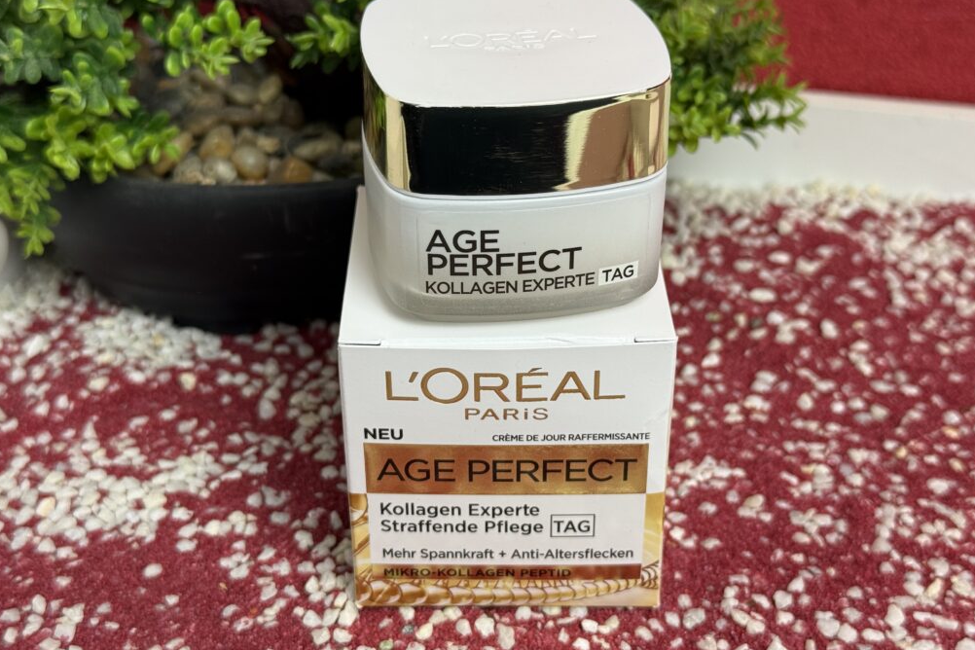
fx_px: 1381
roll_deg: +0.0
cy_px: 292
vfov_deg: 26.5
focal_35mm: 51
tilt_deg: -31.9
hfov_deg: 38.9
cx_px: 491
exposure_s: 1/50
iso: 50
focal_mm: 6.76
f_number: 1.78
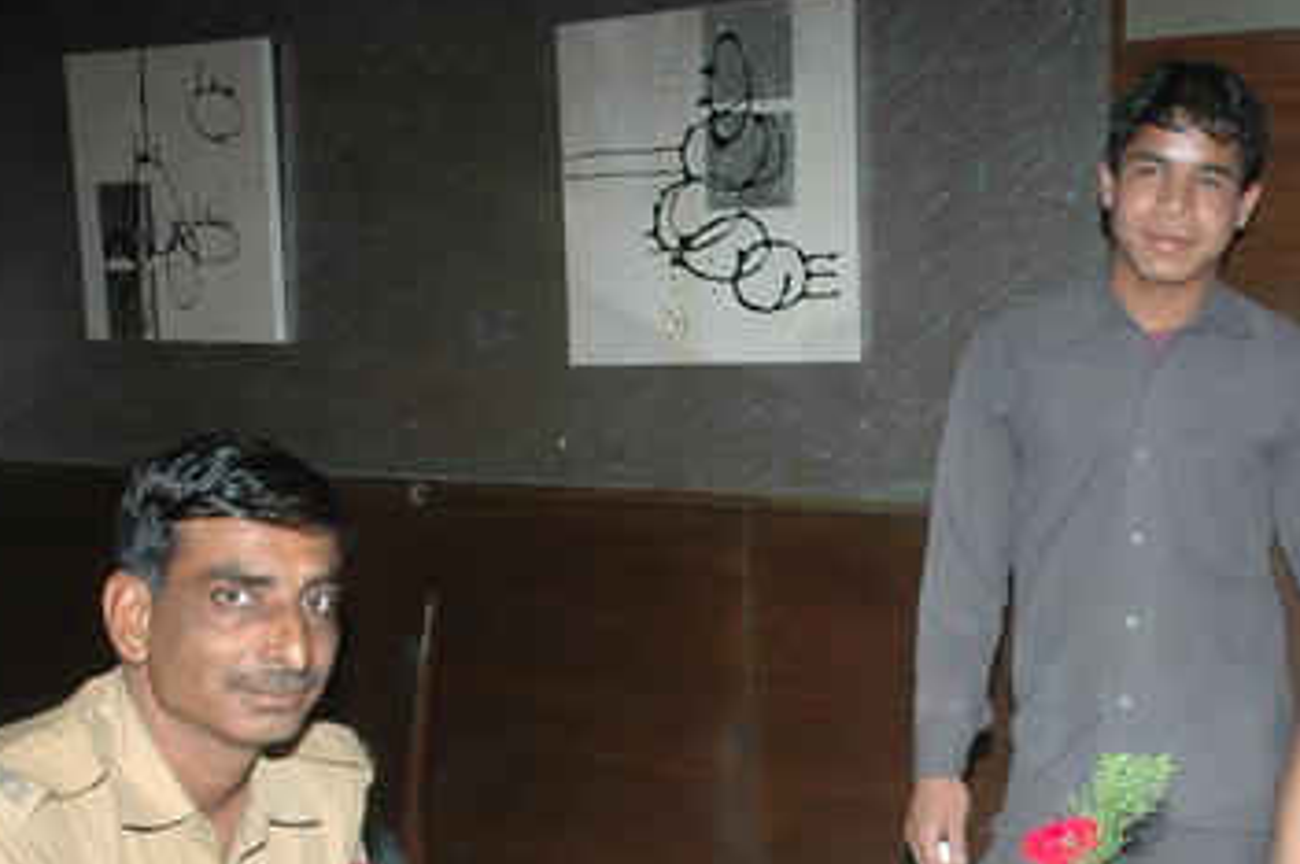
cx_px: 875
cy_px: 692
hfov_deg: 42.2
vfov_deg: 28.6
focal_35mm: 46
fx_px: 1660
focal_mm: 18
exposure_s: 1/125
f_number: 5.6
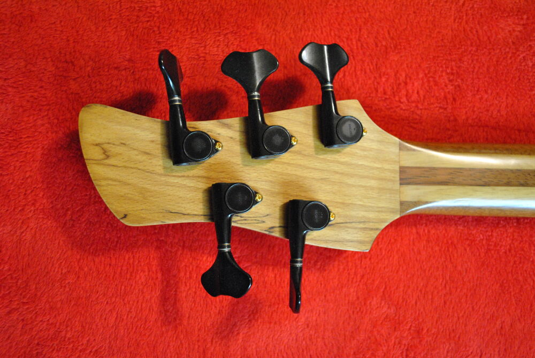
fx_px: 491
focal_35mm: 33
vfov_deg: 40.1
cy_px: 179
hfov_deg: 57.2
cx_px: 268
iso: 1600
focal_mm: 22
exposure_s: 1/25
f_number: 4
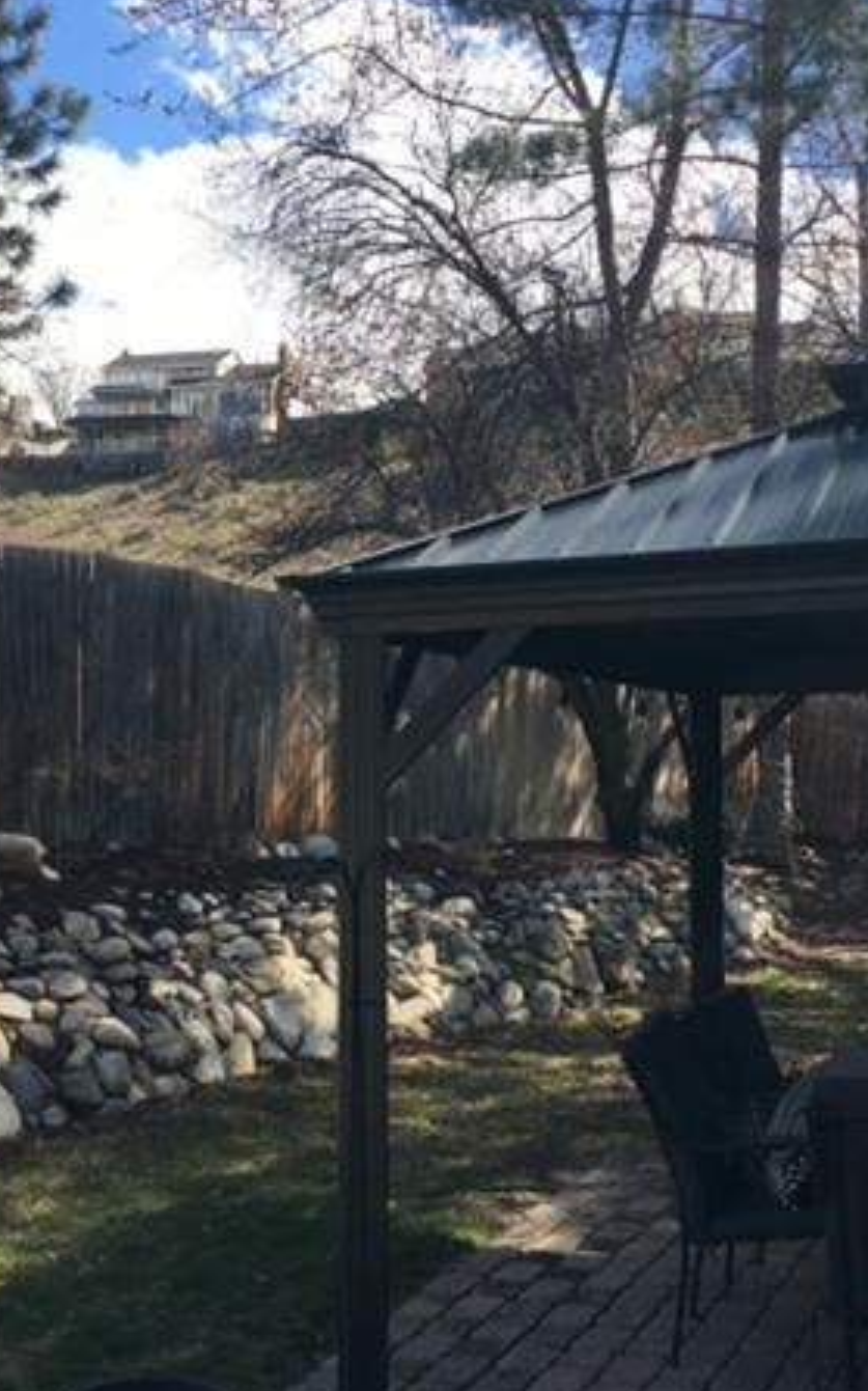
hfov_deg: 29.1
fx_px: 1667
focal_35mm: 44
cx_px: 501
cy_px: 713
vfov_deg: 45.3
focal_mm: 4.15
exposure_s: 1/718
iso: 25
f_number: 2.2
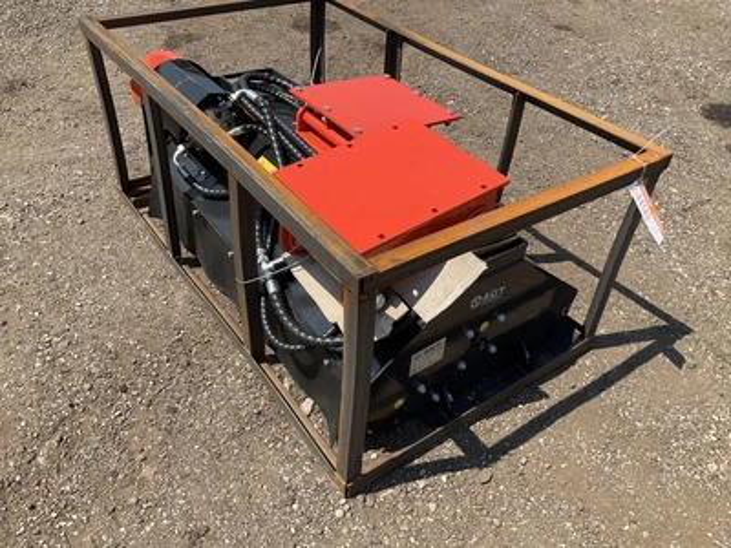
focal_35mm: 29
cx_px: 366
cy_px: 274
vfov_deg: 48.2
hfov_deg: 61.7
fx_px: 612
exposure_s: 1/1412
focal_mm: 3
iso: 25
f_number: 1.8
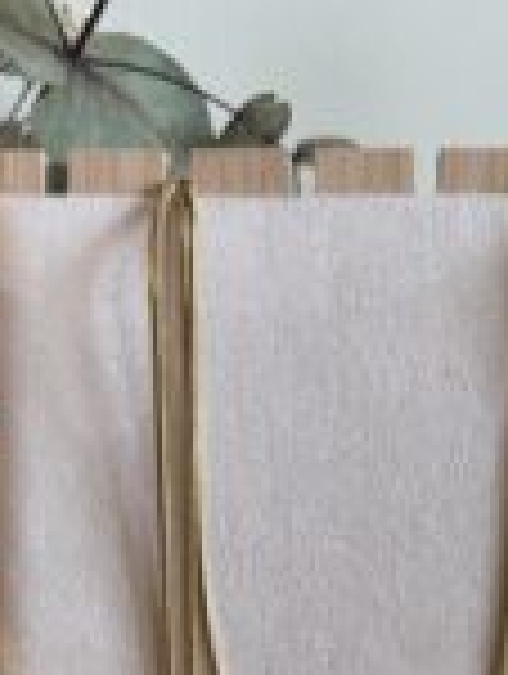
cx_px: 288
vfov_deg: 28.7
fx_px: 1249
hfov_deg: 23.0
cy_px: 644
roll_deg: -1.2
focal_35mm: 64
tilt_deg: -22.5
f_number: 1.78
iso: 64
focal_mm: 6.76
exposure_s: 1/271
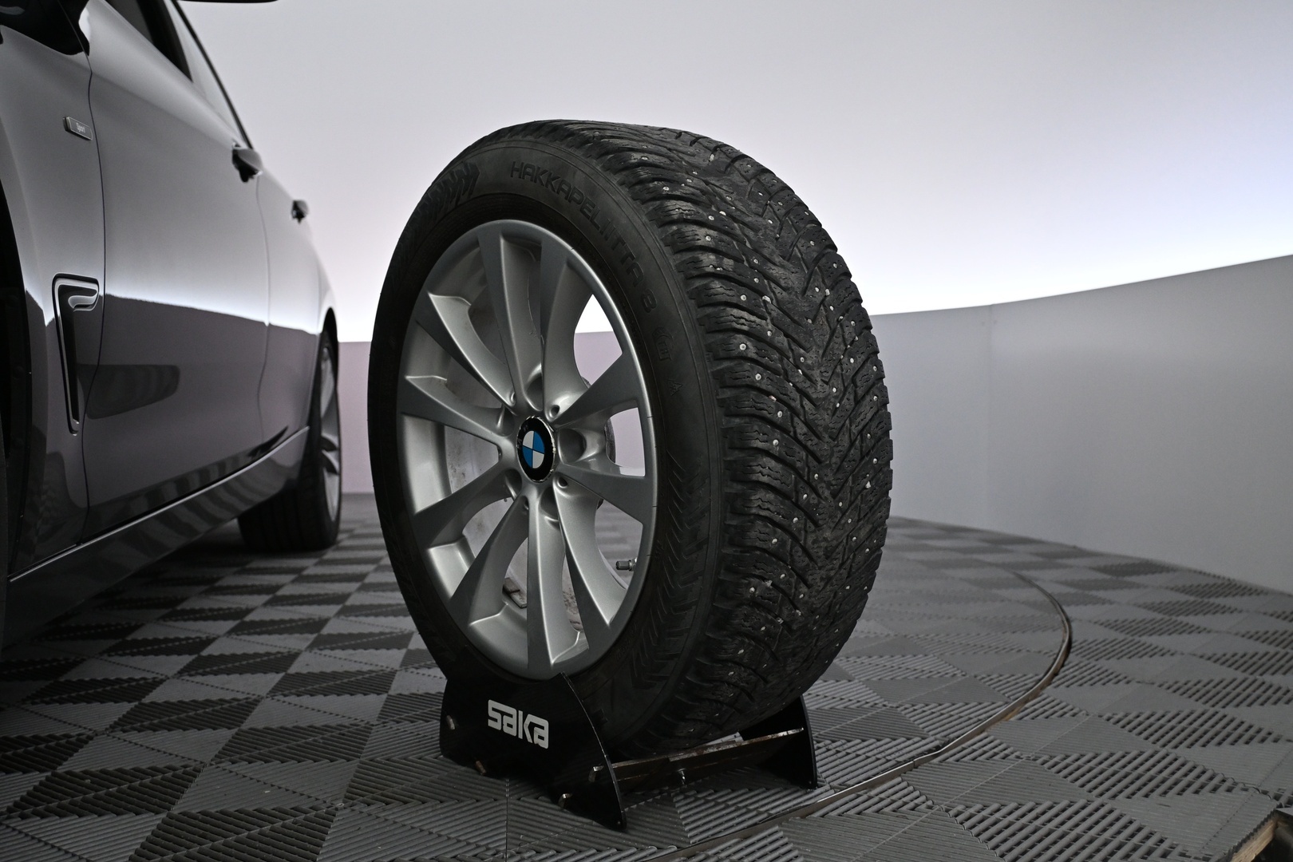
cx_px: 646
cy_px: 431
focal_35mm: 36
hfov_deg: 53.1
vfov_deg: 36.9
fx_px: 1293
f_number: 4.2
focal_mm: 24
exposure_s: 1/125
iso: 1400
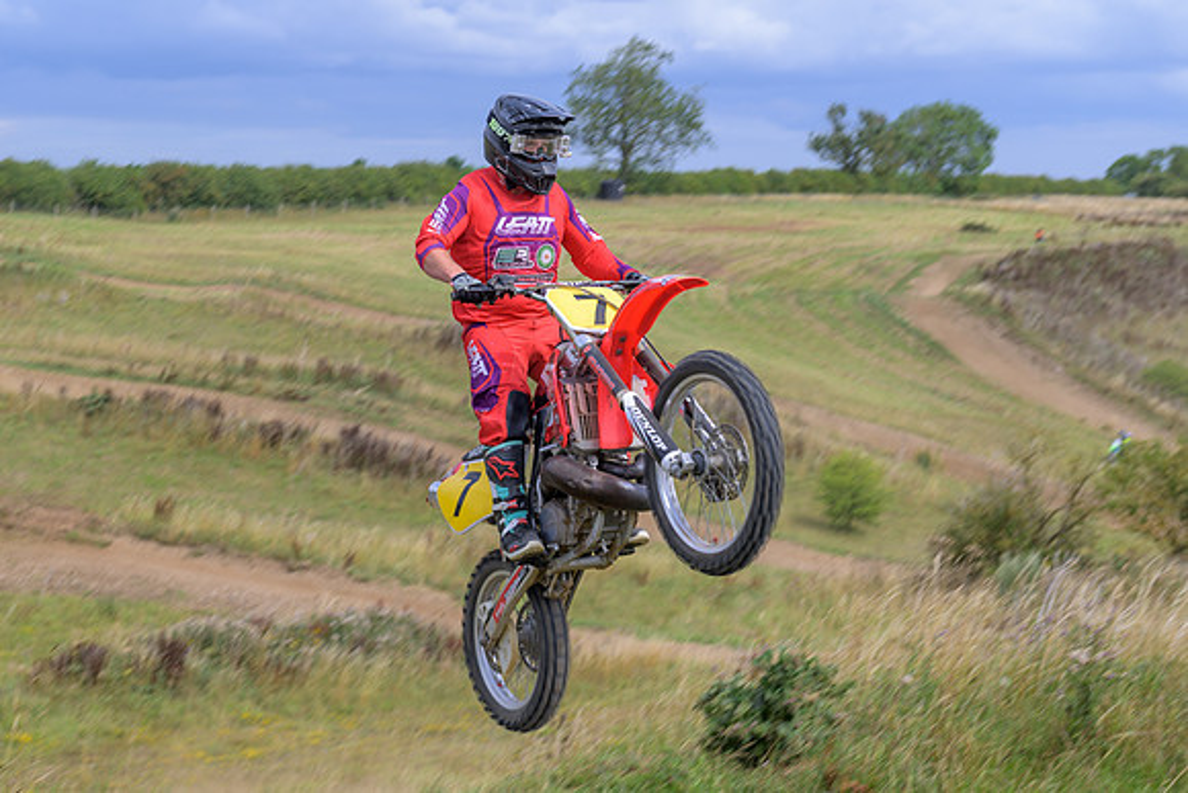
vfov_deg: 20.6
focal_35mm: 66
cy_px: 521
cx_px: 480
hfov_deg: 30.4
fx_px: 2179
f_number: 4
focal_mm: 48
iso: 50
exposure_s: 1/320
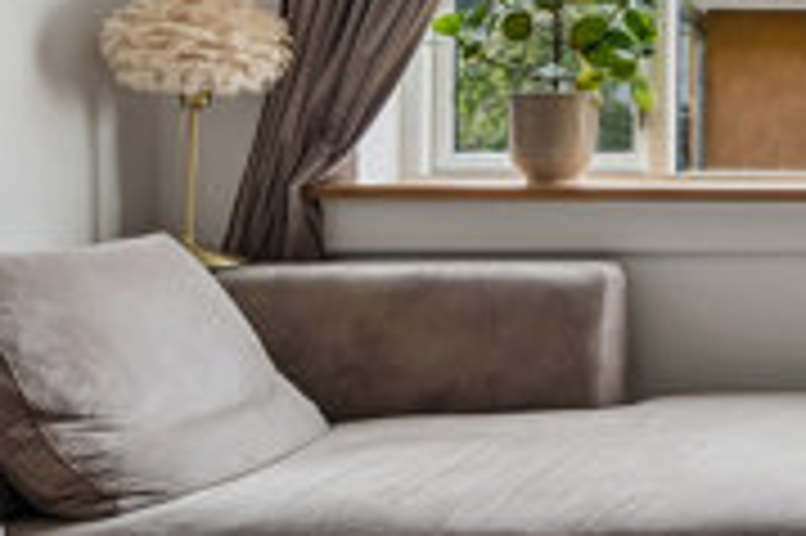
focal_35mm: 67
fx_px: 1499
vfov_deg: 20.1
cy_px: 124
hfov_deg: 25.1
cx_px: 1103
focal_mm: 15
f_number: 9
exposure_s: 1/60
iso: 250
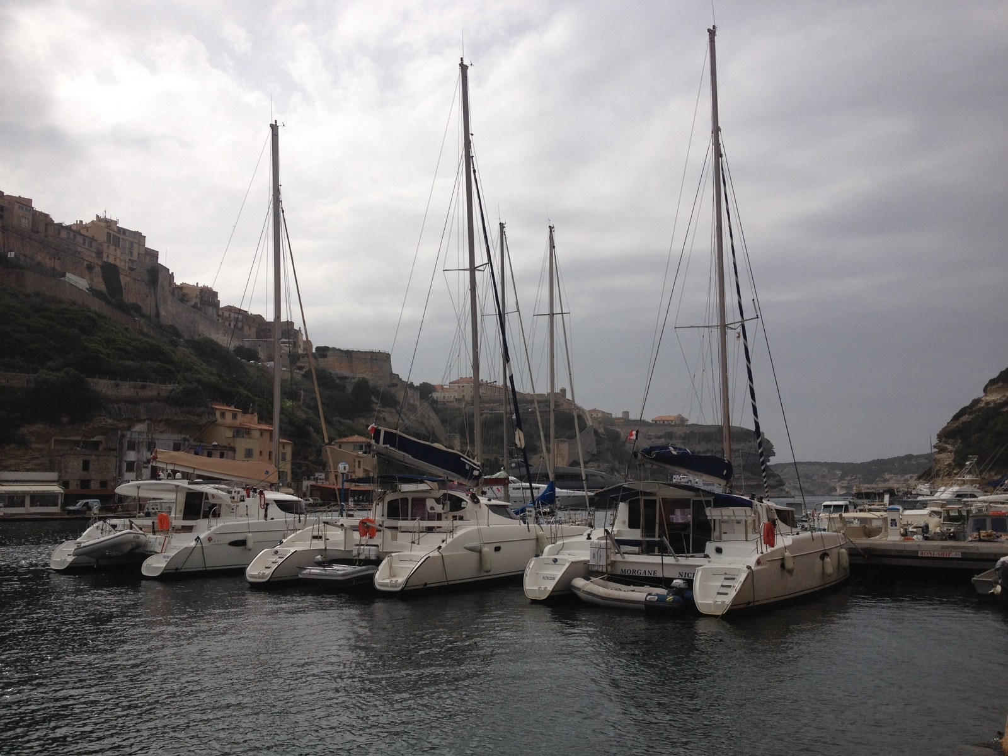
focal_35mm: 35
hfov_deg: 52.6
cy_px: 378
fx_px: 1019
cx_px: 504
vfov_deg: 40.7
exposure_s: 1/5025
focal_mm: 4.28
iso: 64
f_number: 2.4
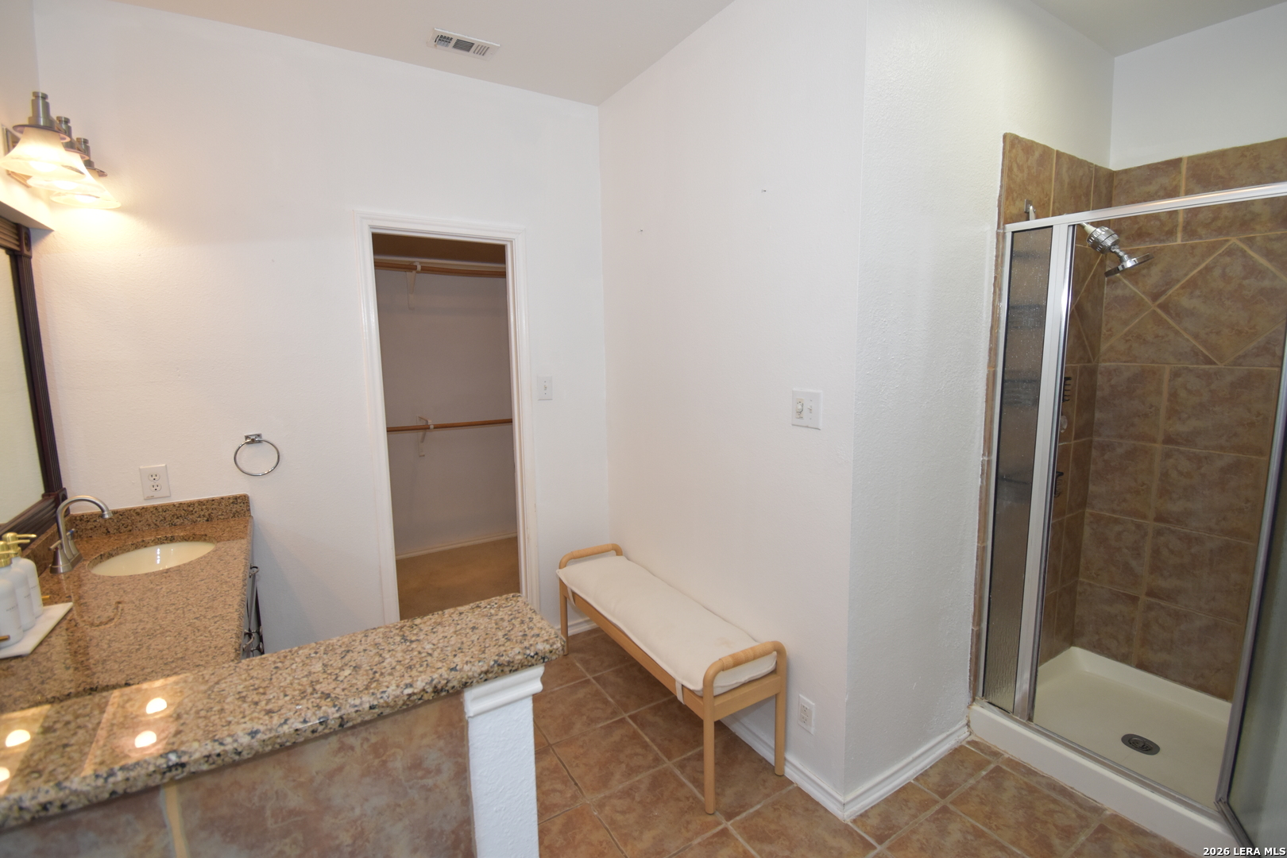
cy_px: 429
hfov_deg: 100.4
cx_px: 644
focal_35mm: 15
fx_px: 536
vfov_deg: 77.3
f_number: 4.5
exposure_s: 1/160
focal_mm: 10
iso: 800
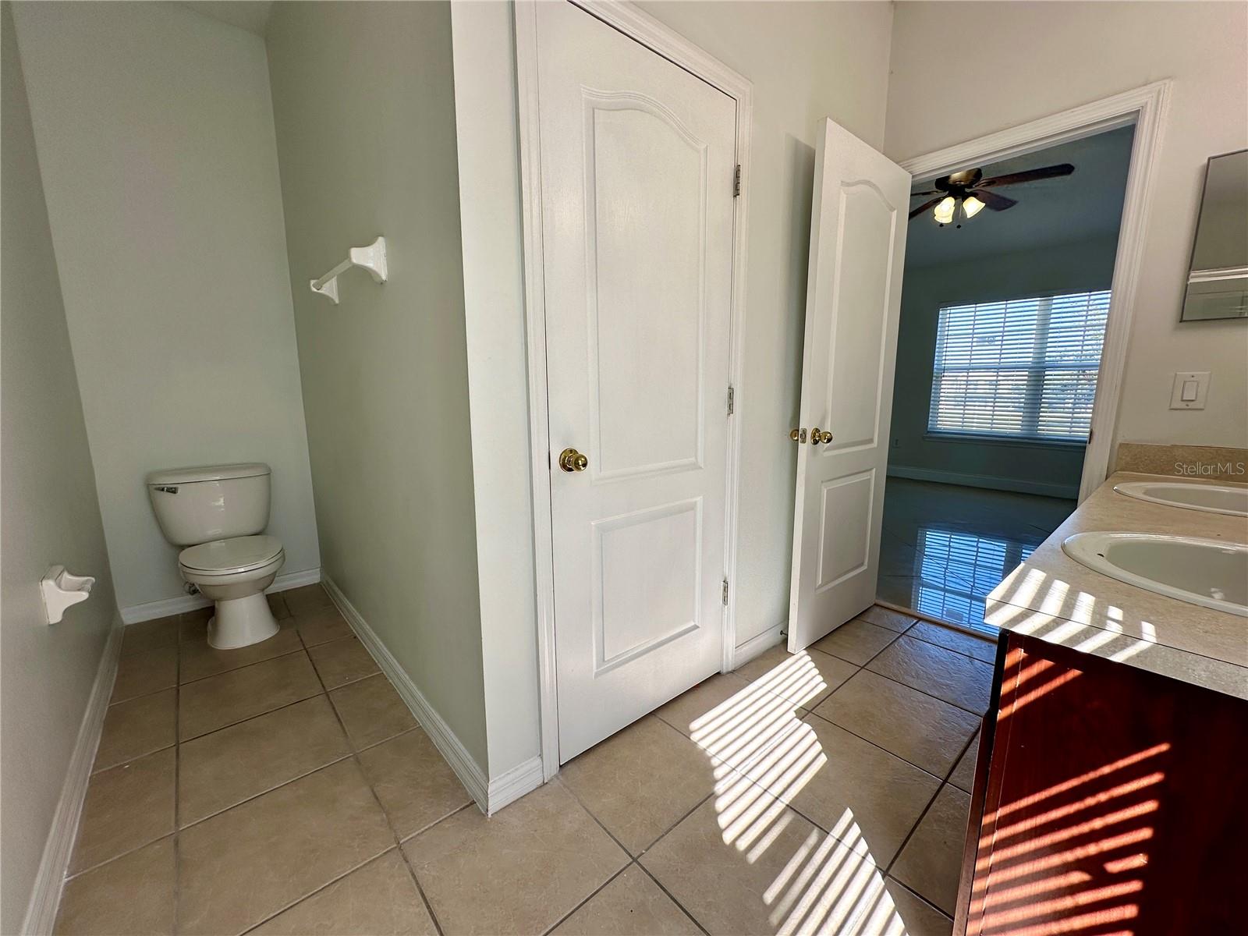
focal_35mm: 14
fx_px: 505
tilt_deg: -9.2
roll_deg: -0.1
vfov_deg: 85.7
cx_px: 624
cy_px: 468
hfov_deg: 102.1
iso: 40
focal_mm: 2.22
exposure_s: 1/186
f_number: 2.2
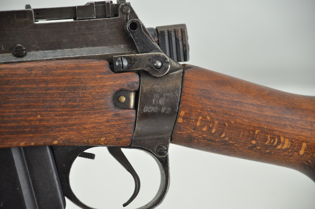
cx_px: 158
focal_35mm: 202
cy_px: 104
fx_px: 1768
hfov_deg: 10.2
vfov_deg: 6.8
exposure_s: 1/125
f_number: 5.6
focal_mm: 135
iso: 900
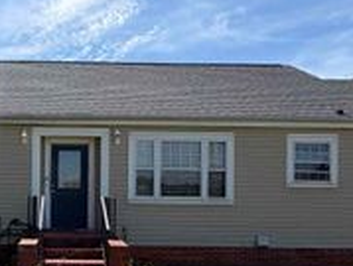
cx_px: 63
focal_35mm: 39
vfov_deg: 36.3
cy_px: 190
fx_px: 399
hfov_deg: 45.0
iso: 20
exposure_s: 1/864
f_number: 2.2
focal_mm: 2.22
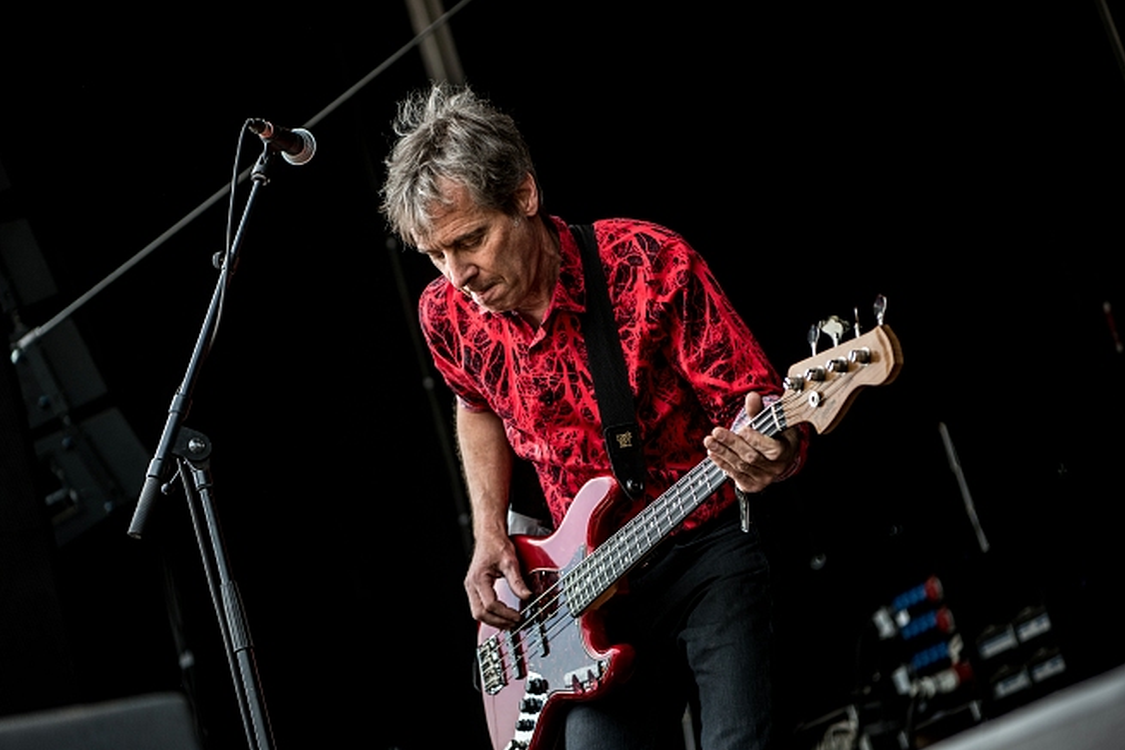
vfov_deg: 17.7
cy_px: 368
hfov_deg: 26.3
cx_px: 508
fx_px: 2407
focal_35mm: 77
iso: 125
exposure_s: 1/320
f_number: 3.2
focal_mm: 70
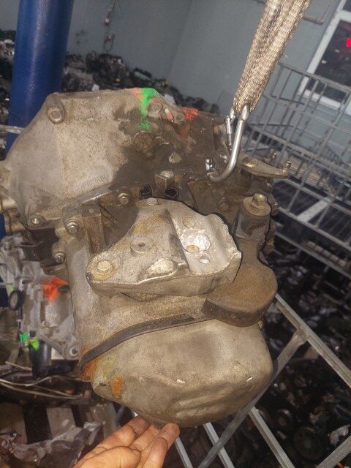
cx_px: 176
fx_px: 338
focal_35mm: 25
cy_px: 234
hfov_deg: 54.9
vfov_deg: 69.4
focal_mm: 5.23
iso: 200
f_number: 1.8
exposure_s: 1/50
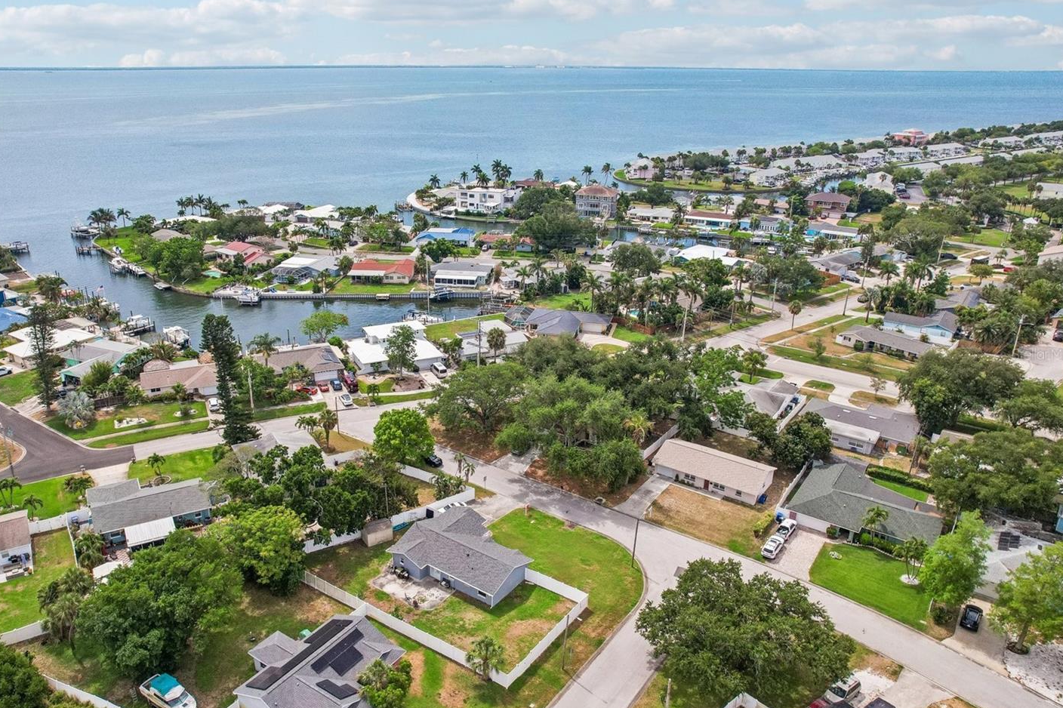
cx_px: 475
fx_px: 738
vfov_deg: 51.3
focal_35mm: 25
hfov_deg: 71.3
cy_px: 354
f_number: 2.8
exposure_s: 1/1600
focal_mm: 8.4
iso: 400
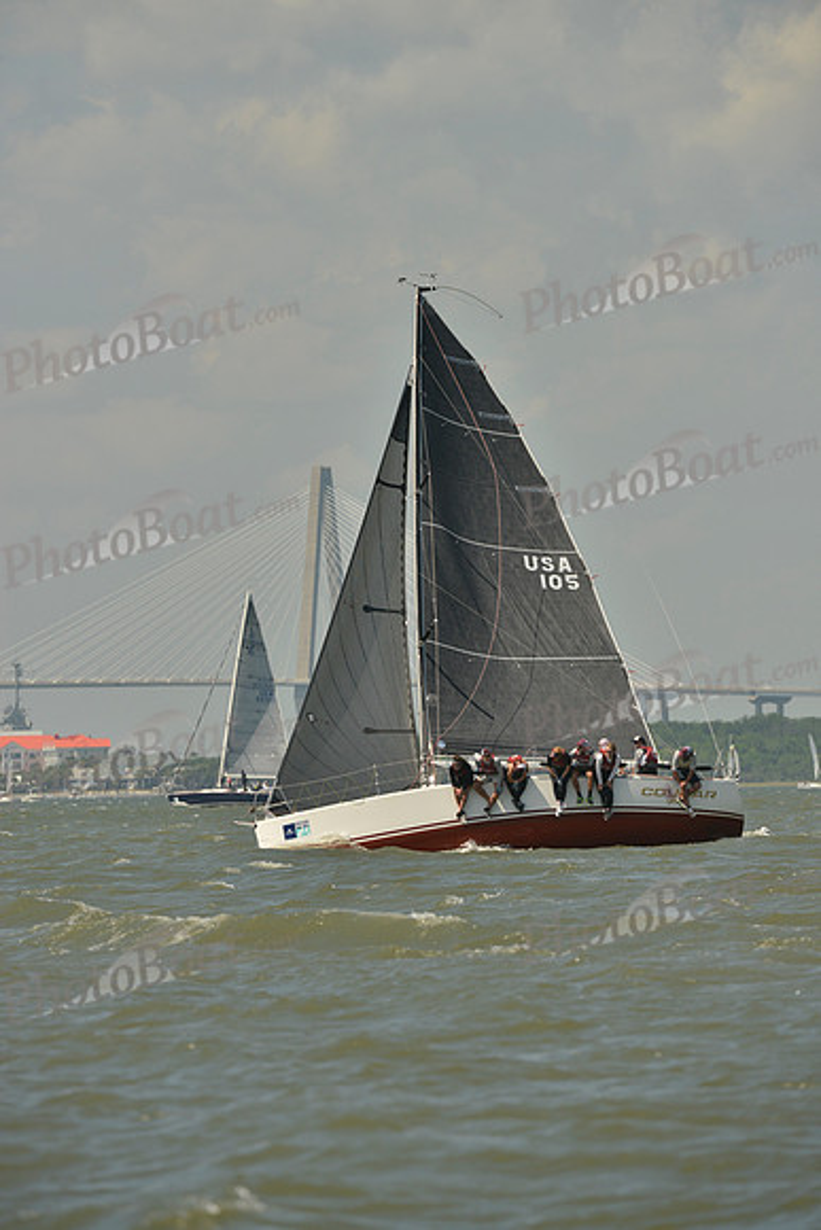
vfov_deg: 6.6
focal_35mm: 310
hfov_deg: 4.4
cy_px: 615
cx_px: 410
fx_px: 10597
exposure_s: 1/1600
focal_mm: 310
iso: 280
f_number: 8
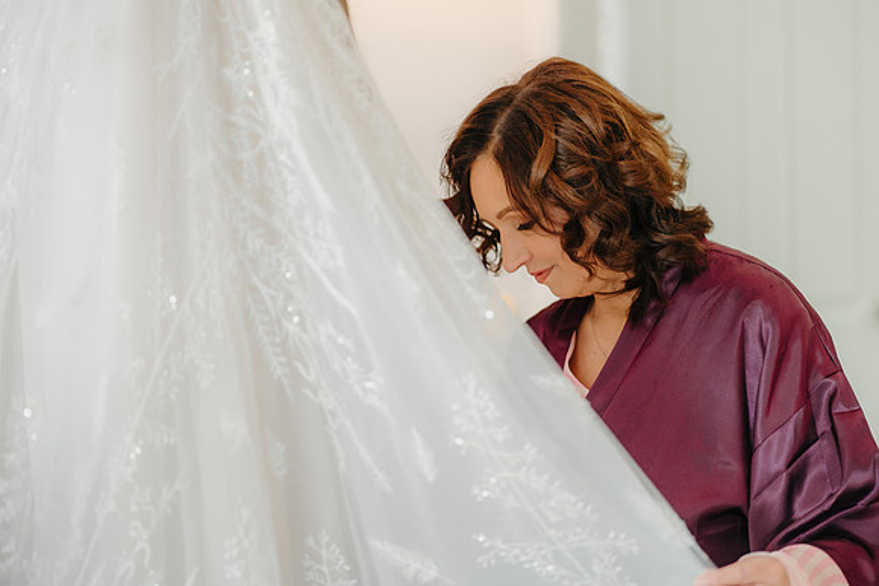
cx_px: 464
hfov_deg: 21.3
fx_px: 2335
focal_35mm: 96
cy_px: 266
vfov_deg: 14.3
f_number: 1.8
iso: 1600
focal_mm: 85
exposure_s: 1/200
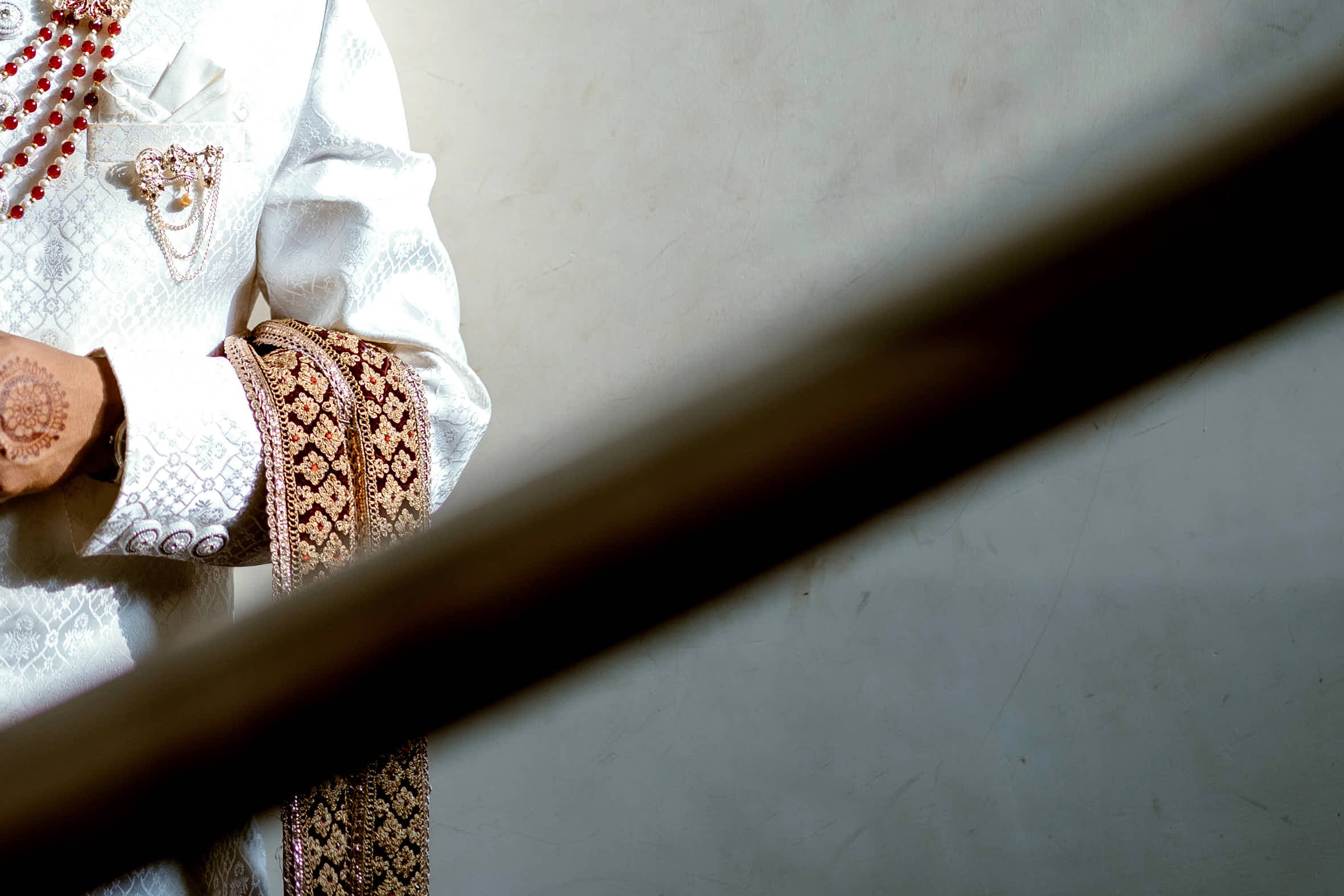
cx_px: 77
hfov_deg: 22.2
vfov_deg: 15.1
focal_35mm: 89
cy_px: 2
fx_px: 3322
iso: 80
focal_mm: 35
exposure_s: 1/800
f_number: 1.6
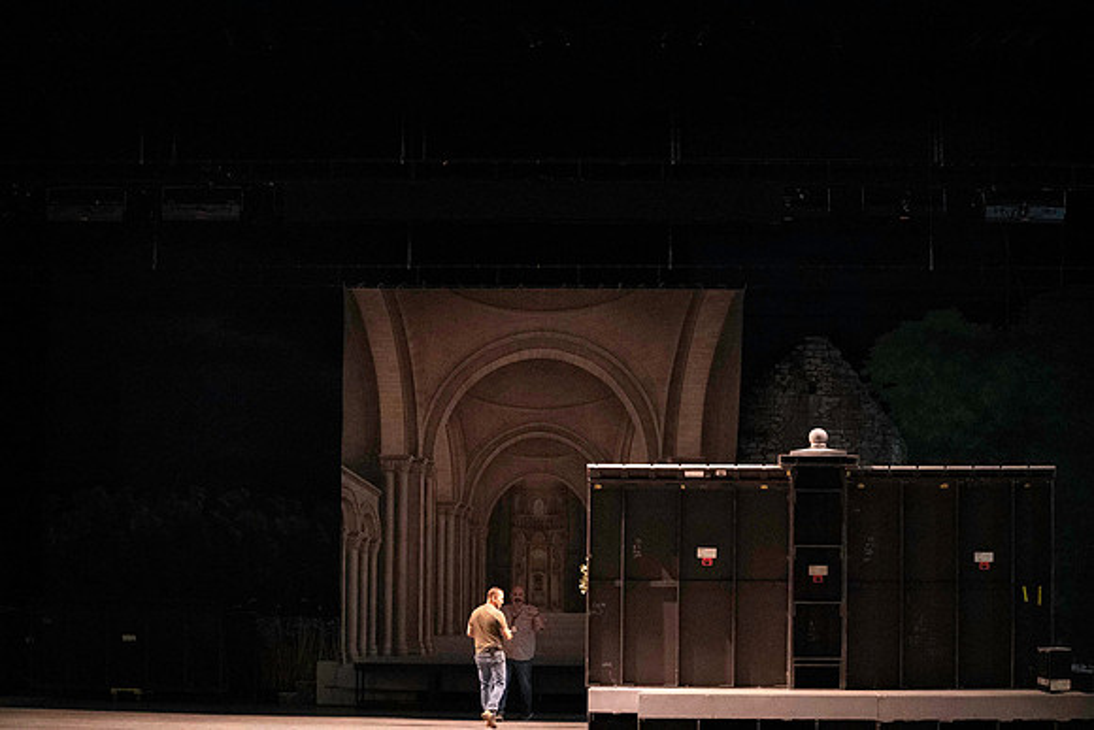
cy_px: 365
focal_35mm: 70
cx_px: 547
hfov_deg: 28.8
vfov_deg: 19.5
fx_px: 2128
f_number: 2.8
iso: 25600
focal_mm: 70
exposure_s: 1/320
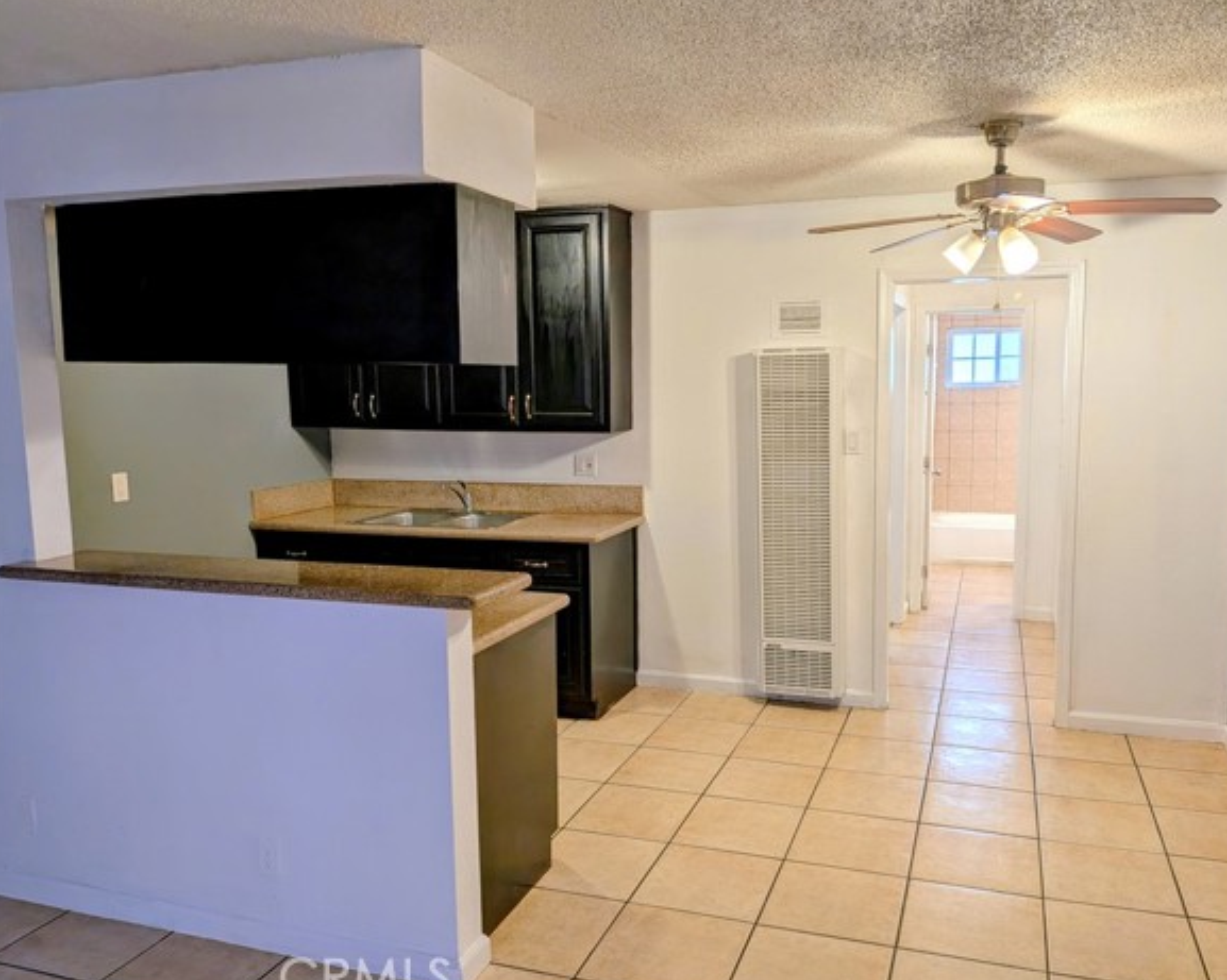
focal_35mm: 26
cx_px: 668
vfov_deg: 54.9
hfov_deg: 65.9
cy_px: 497
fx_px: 944
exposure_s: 1/226
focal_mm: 4.53
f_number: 1.7
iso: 29
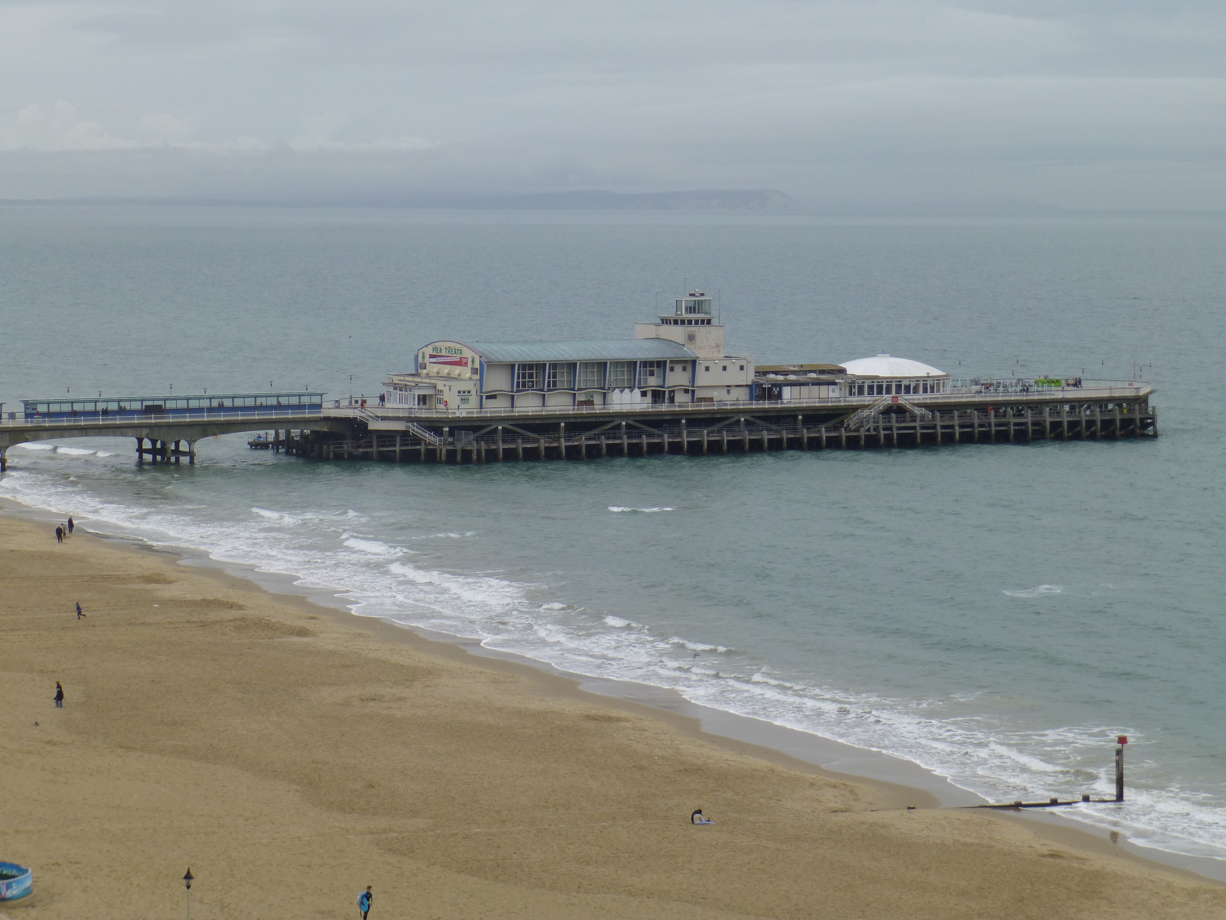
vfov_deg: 14.6
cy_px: 423
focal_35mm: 101
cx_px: 603
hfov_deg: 19.4
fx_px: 3577
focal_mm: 16.5
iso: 100
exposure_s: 1/250
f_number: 5.2
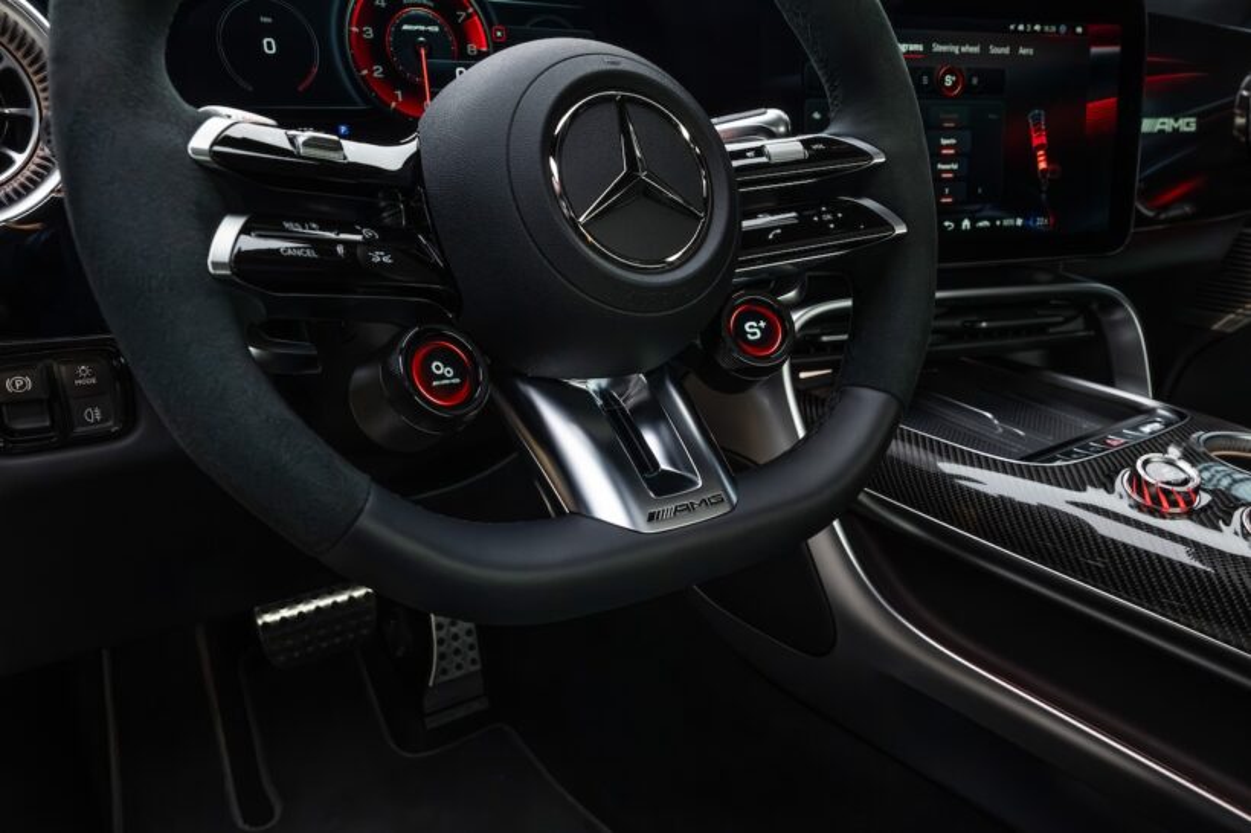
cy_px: 416
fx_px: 834
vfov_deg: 53.1
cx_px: 626
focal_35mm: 24
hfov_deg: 73.8
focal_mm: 24
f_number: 10
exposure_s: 1/100
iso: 4000
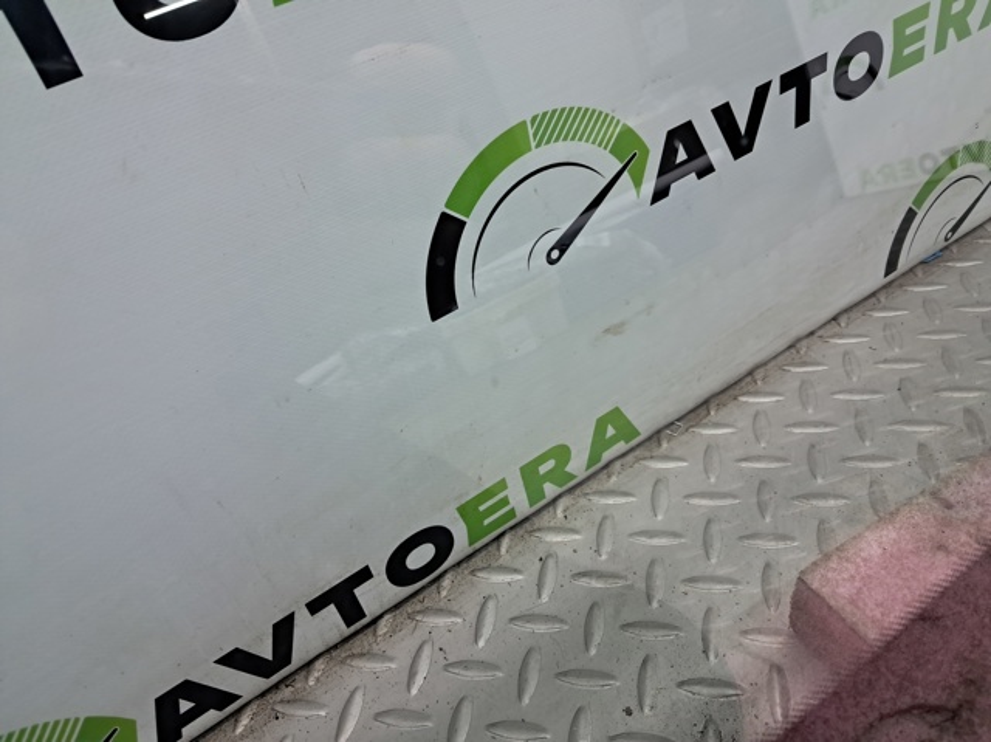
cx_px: 496
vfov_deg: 51.3
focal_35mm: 27
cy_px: 371
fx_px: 772
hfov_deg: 65.4
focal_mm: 4
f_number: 1.8
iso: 160
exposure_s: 1/60
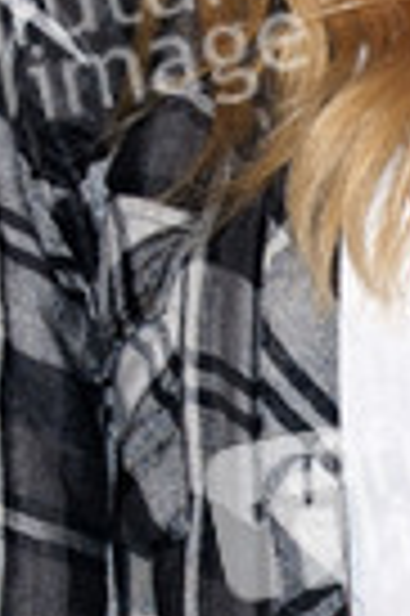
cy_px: -180
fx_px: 1901
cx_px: 570
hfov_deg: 11.9
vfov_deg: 17.3
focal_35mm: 111
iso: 200
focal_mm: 38
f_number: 4.5
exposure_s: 1/60
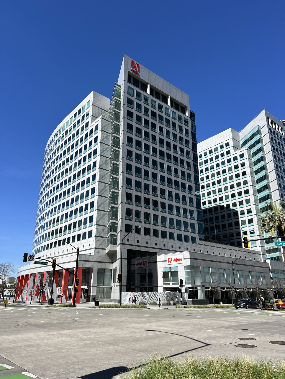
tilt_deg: +20.3
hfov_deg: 53.1
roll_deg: +1.1
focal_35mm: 26
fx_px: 285
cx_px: 142
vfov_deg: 67.3
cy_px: 190
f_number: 1.5
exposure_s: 1/5076
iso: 50
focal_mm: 5.7
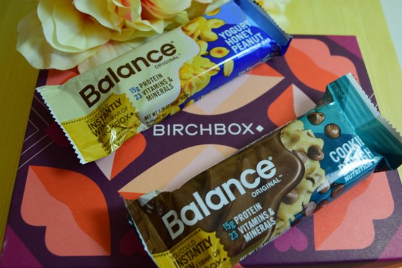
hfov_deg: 53.1
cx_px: 201
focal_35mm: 36
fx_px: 402
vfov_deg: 36.9
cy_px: 134
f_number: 6.3
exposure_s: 1/15
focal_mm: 24
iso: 640
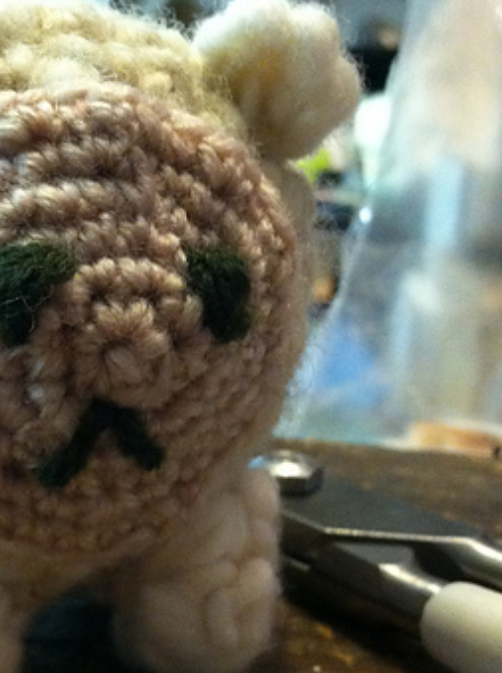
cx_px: 99
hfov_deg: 21.9
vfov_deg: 29.4
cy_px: 304
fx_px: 1280
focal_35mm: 66
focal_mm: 3.85
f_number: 2.8
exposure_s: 1/15
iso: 400
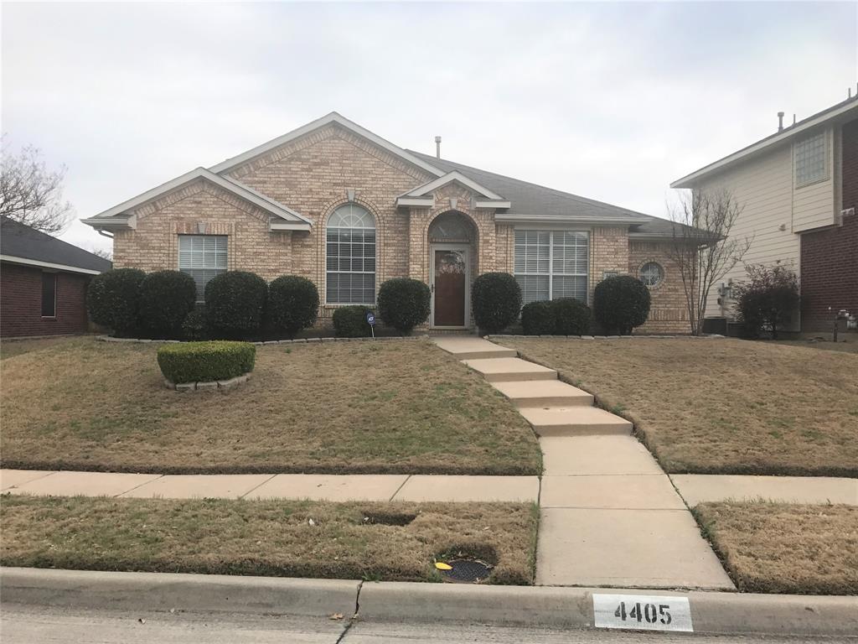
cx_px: 429
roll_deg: -0.9
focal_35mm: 28
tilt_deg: +1.5
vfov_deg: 49.7
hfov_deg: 63.4
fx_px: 694
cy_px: 322
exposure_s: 1/1681
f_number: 1.8
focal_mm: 3.99
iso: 20
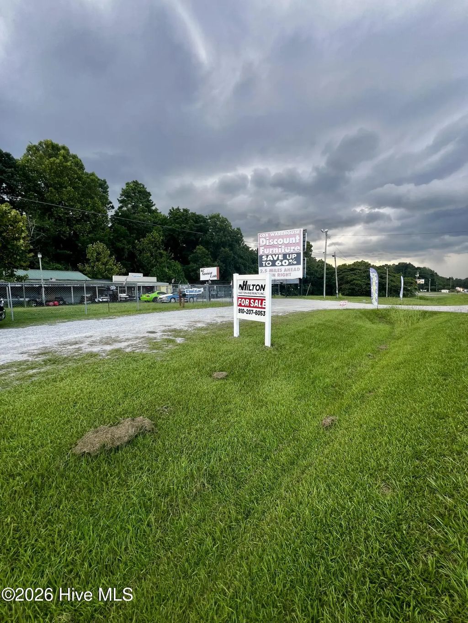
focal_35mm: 13
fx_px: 234
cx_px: 234
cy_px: 312
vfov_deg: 106.2
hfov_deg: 89.9
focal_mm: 1.57
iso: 32
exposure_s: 1/121
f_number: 1.8
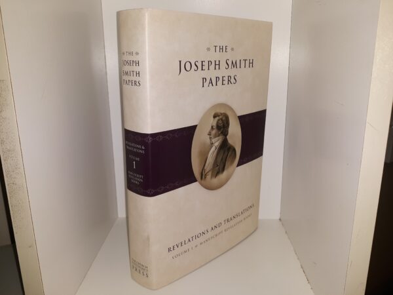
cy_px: 148
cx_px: 196
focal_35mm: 28
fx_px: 318
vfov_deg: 49.7
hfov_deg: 63.4
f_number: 1.7
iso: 40
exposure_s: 1/123
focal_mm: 3.7
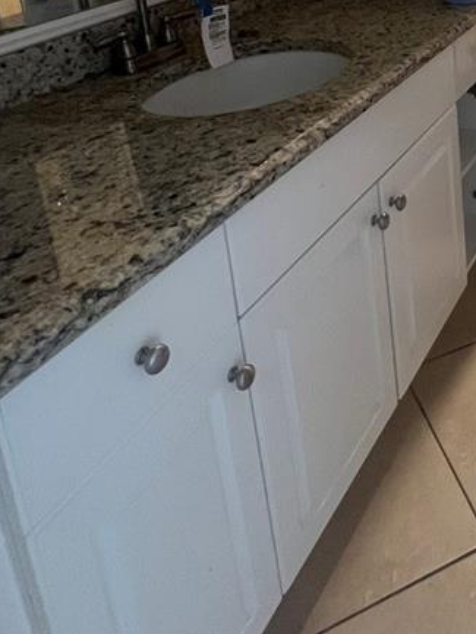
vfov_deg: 44.7
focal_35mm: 36
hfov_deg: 34.9
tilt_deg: -15.3
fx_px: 660
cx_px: 505
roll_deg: +2.2
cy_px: 19
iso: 250
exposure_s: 1/60
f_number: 1.8
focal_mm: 1.57
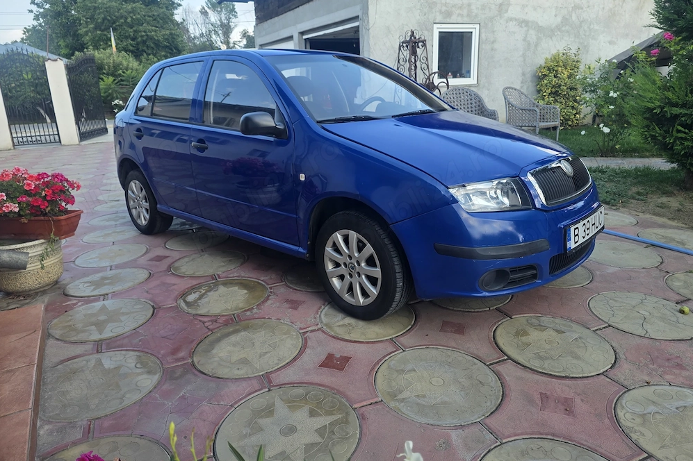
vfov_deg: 53.0
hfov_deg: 73.8
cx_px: 346
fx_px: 462
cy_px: 207
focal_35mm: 24
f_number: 1.7
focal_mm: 6.3
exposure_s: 1/1399
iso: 80
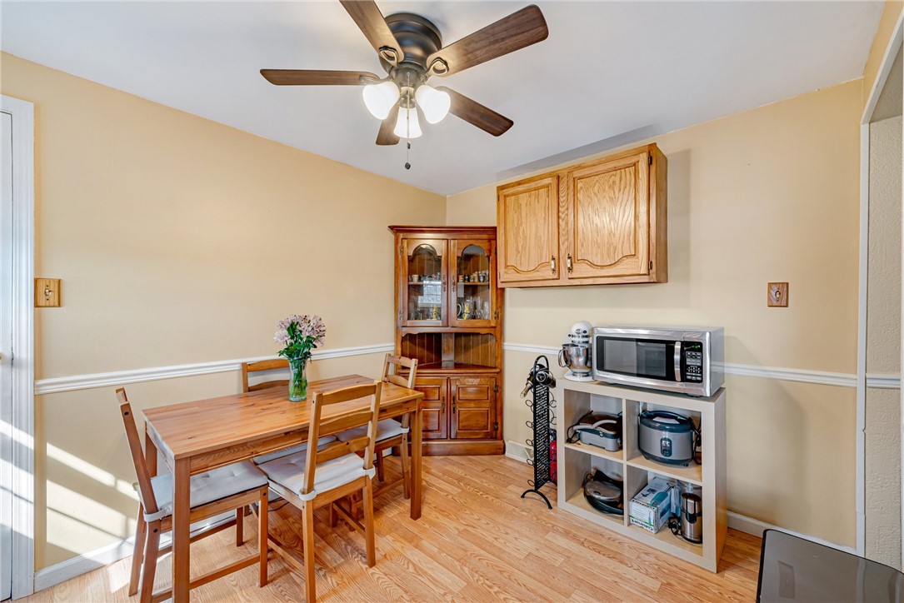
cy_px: 302
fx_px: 352
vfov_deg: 81.2
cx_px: 452
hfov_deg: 104.2
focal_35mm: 14
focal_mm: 14
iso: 50
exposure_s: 1/8
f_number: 11
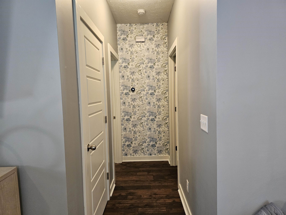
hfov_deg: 73.9
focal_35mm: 23
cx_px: 143
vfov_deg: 58.9
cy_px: 108
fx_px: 190
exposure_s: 1/120
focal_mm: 6.3
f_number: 1.7
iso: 500
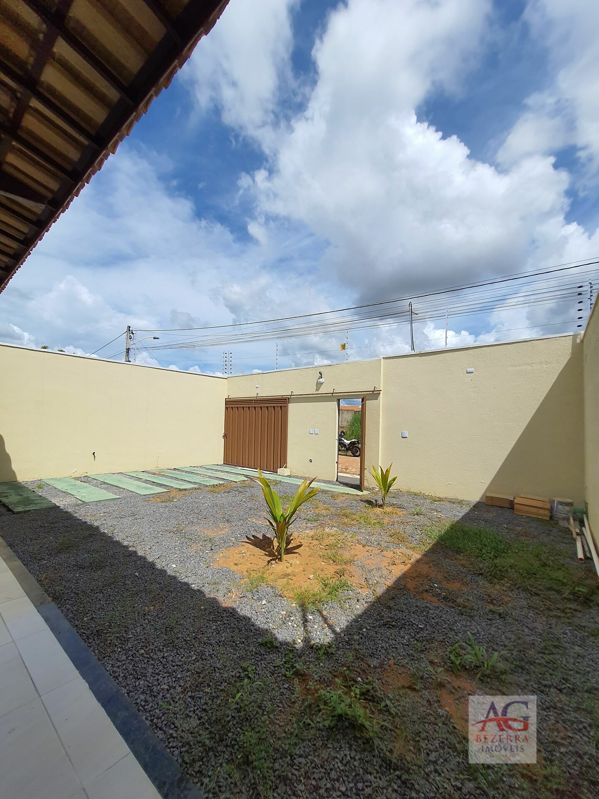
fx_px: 300
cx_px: 300
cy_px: 400
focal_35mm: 13
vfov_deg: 106.2
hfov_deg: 89.9
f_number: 2.2
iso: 50
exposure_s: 1/2112
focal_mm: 1.74
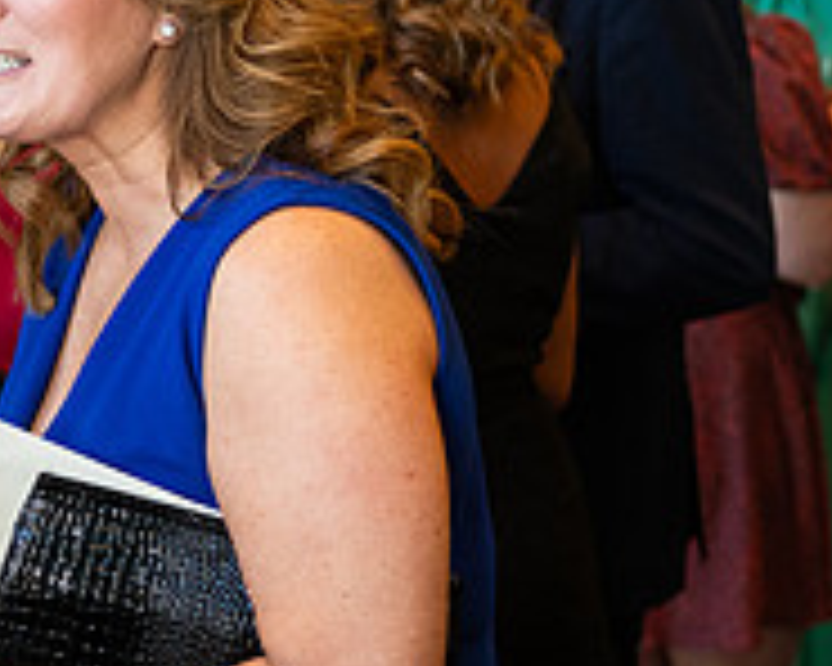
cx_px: -265
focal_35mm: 147
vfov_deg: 10.5
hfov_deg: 12.7
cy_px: 119
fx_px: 3620
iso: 800
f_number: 3.5
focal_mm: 50
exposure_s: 1/160
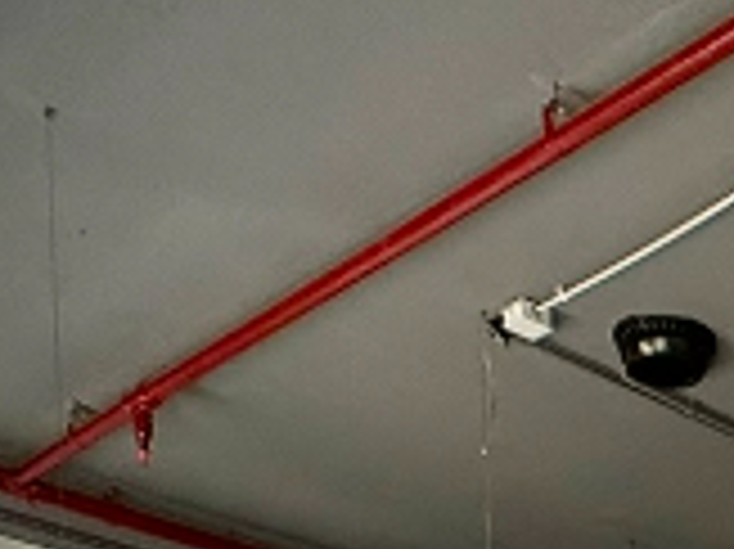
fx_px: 1822
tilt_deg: -3.8
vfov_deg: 12.7
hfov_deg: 20.7
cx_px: 964
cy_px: 1364
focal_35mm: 86
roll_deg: +0.3
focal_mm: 2.22
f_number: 2.2
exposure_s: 1/100
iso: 160
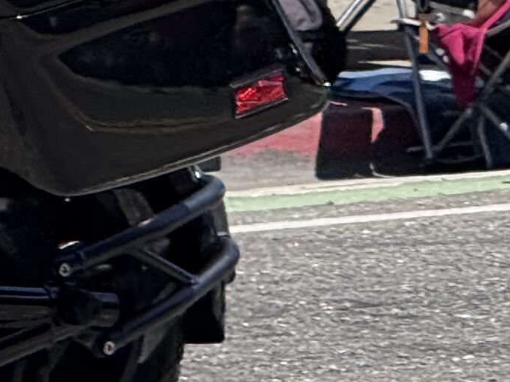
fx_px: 10403
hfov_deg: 2.8
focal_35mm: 706
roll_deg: +1.2
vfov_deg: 2.1
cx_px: -695
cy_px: -51
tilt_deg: -4.3
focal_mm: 15.66
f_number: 2.8
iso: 64
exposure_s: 1/990
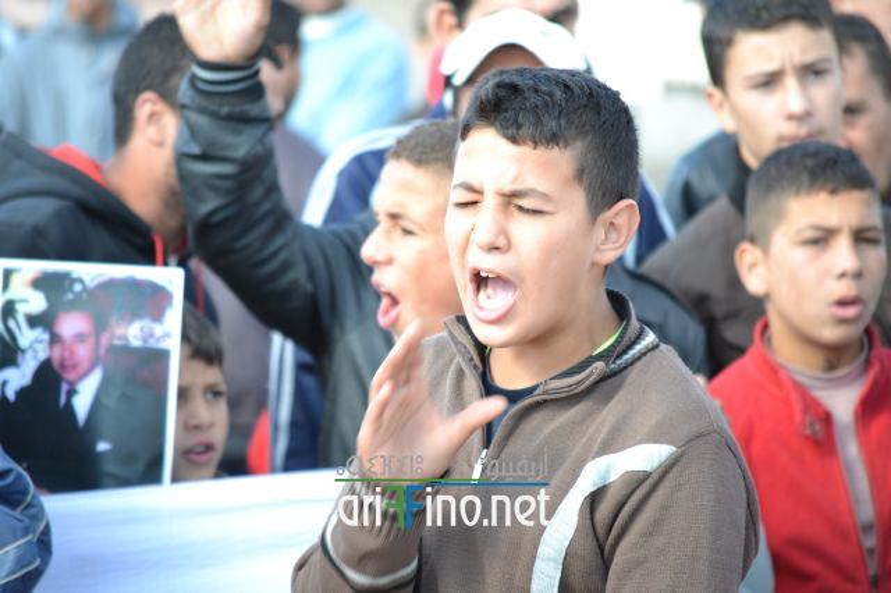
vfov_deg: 4.6
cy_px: 296
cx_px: 446
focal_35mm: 300
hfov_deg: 6.9
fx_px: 7421
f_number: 5.6
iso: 400
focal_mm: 200
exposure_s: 1/500
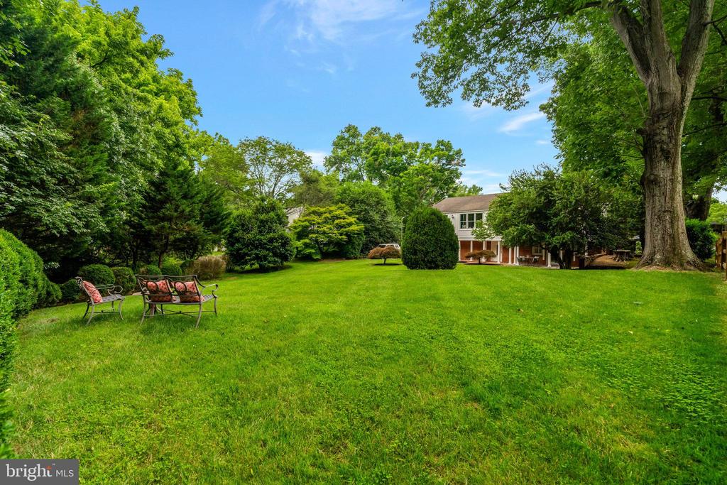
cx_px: 364
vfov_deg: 73.8
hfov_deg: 96.7
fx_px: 323
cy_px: 242
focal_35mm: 16
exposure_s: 1/320
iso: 1250
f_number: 7.1
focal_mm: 16
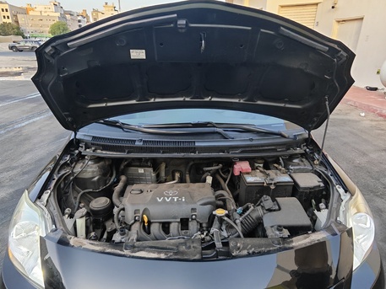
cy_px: 144
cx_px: 193
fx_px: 257
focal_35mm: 23
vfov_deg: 58.9
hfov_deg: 73.9
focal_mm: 1.82
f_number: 2
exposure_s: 1/100
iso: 64
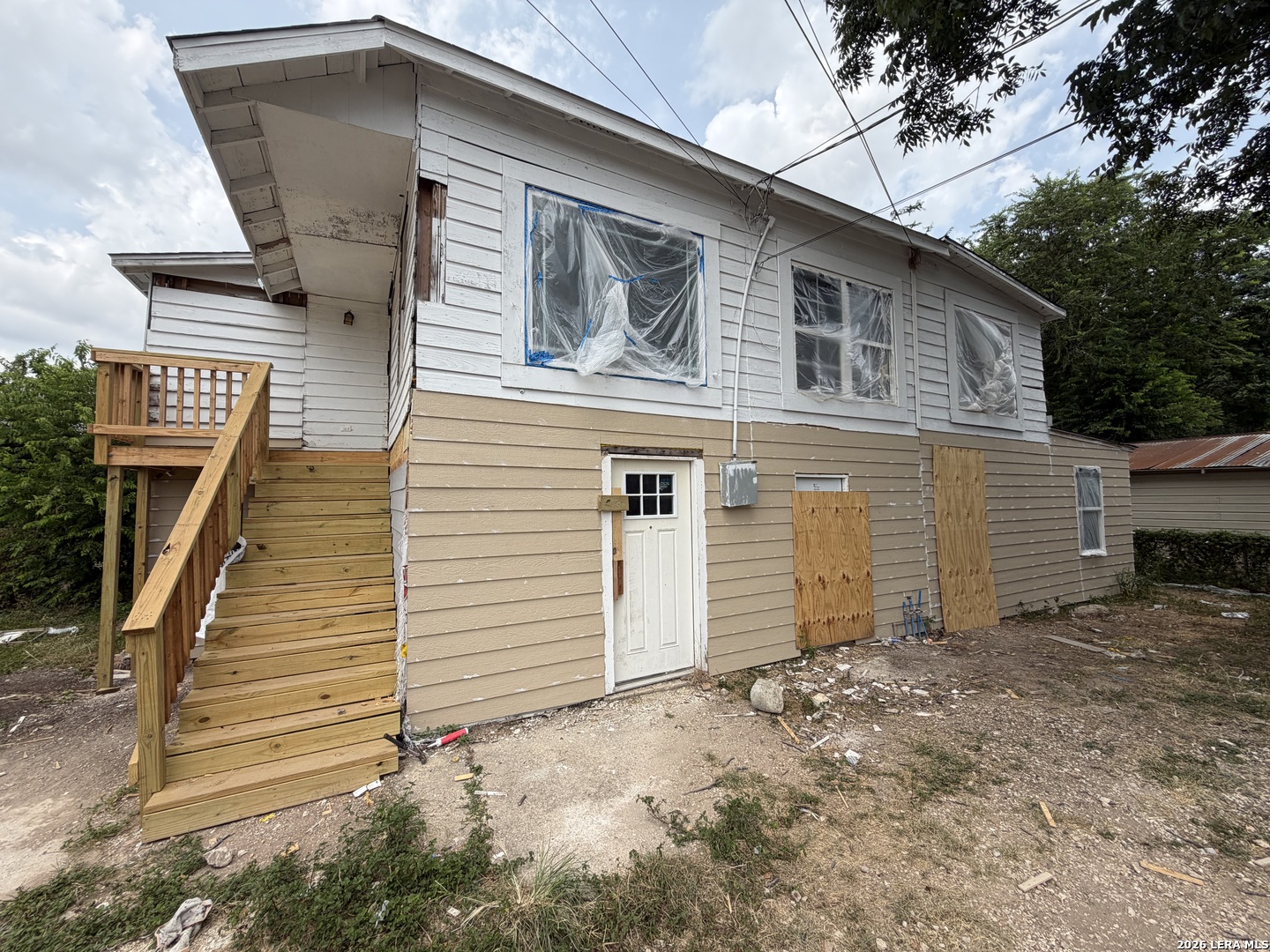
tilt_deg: +2.0
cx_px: 635
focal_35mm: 14
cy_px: 476
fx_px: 514
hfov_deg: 102.1
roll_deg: +1.2
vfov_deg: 85.7
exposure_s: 1/770
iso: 25
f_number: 2.2
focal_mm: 2.22
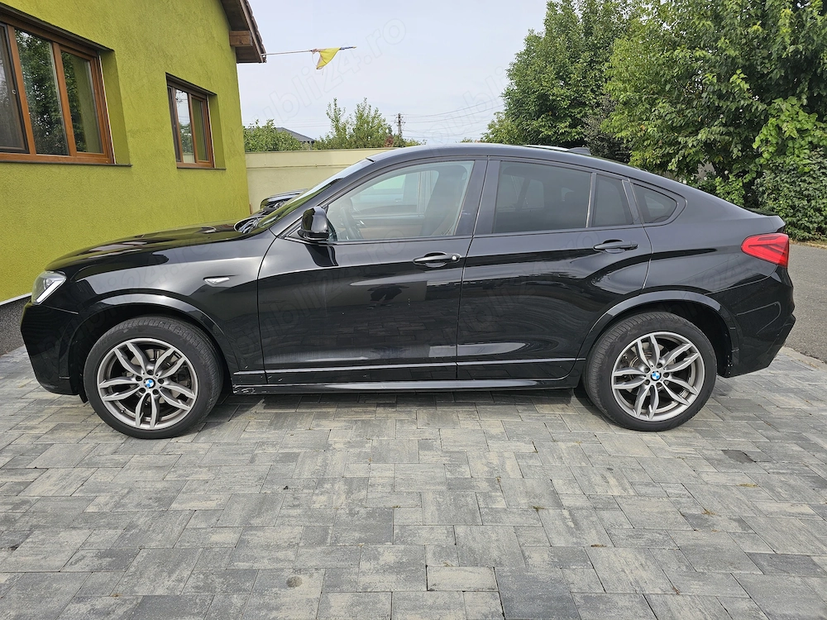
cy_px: 310
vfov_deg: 58.9
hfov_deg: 73.9
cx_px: 414
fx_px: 549
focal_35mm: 23
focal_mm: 6.3
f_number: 1.7
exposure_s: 1/398
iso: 10
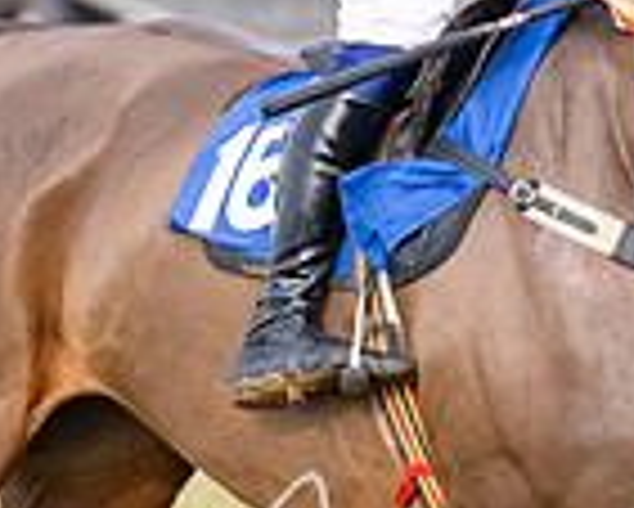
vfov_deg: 1.2
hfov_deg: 1.5
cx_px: 792
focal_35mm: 1289
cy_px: 664
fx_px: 24203
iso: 800
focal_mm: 200
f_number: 5
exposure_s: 1/1600
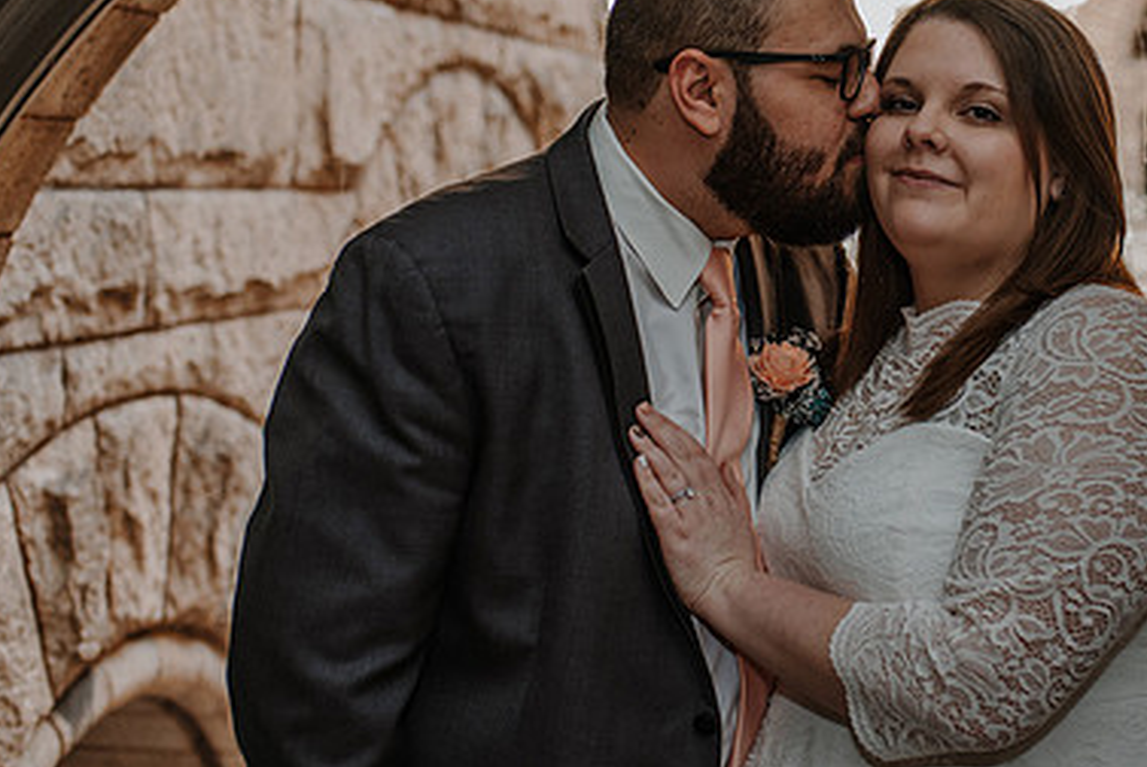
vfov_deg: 21.1
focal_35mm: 64
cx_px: 893
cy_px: 209
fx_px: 2041
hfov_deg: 30.7
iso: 450
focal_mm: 35
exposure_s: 1/200
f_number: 2.5
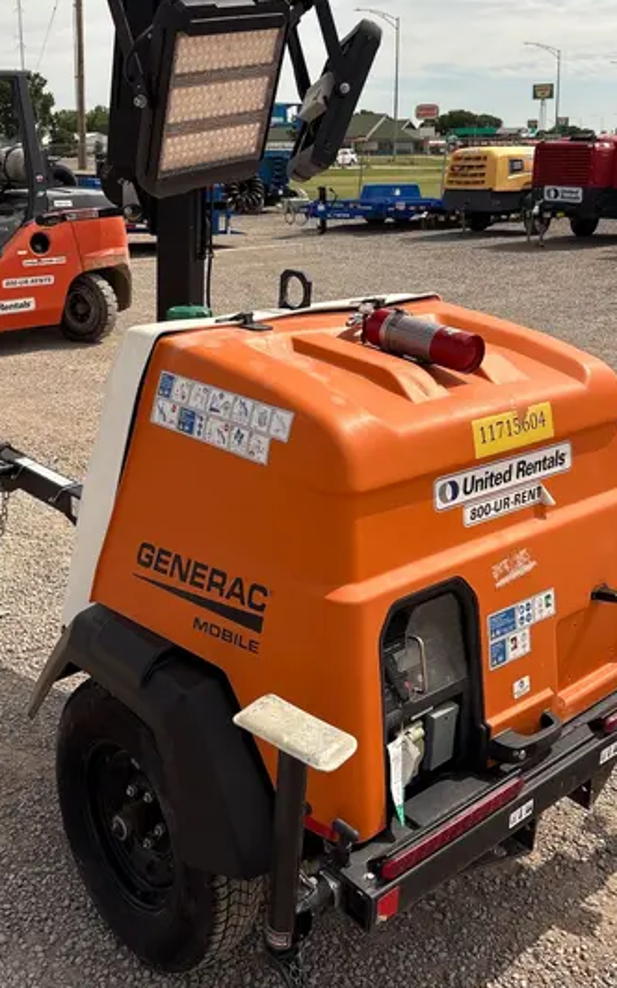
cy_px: 367
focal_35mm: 38
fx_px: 1023
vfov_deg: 51.0
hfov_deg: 33.5
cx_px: 292
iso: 50
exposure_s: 1/5348
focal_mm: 5.96
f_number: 1.6
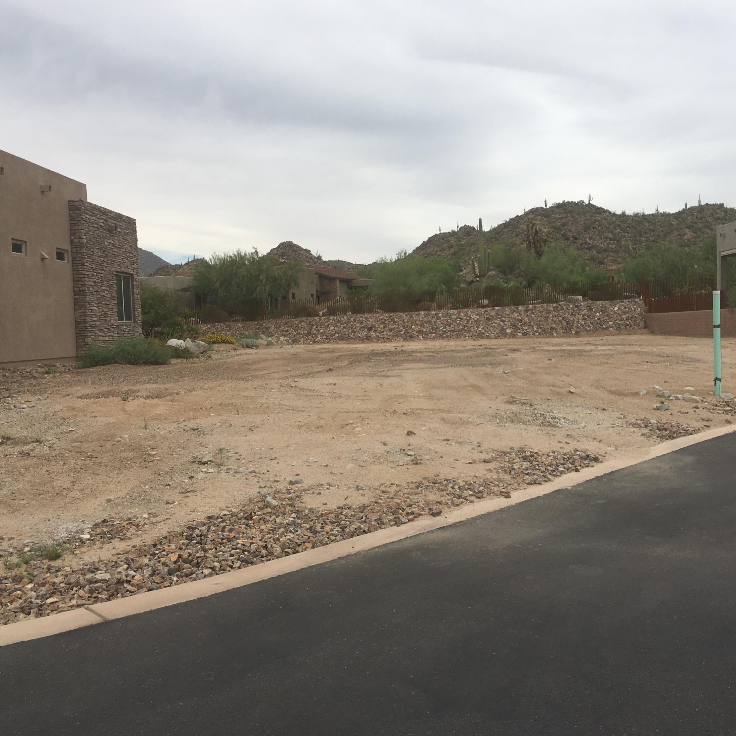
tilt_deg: -2.3
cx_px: 422
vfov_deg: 47.2
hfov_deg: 47.1
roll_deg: +1.9
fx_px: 842
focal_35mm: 35
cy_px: 370
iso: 25
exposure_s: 1/1479
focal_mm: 4.15
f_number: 2.2
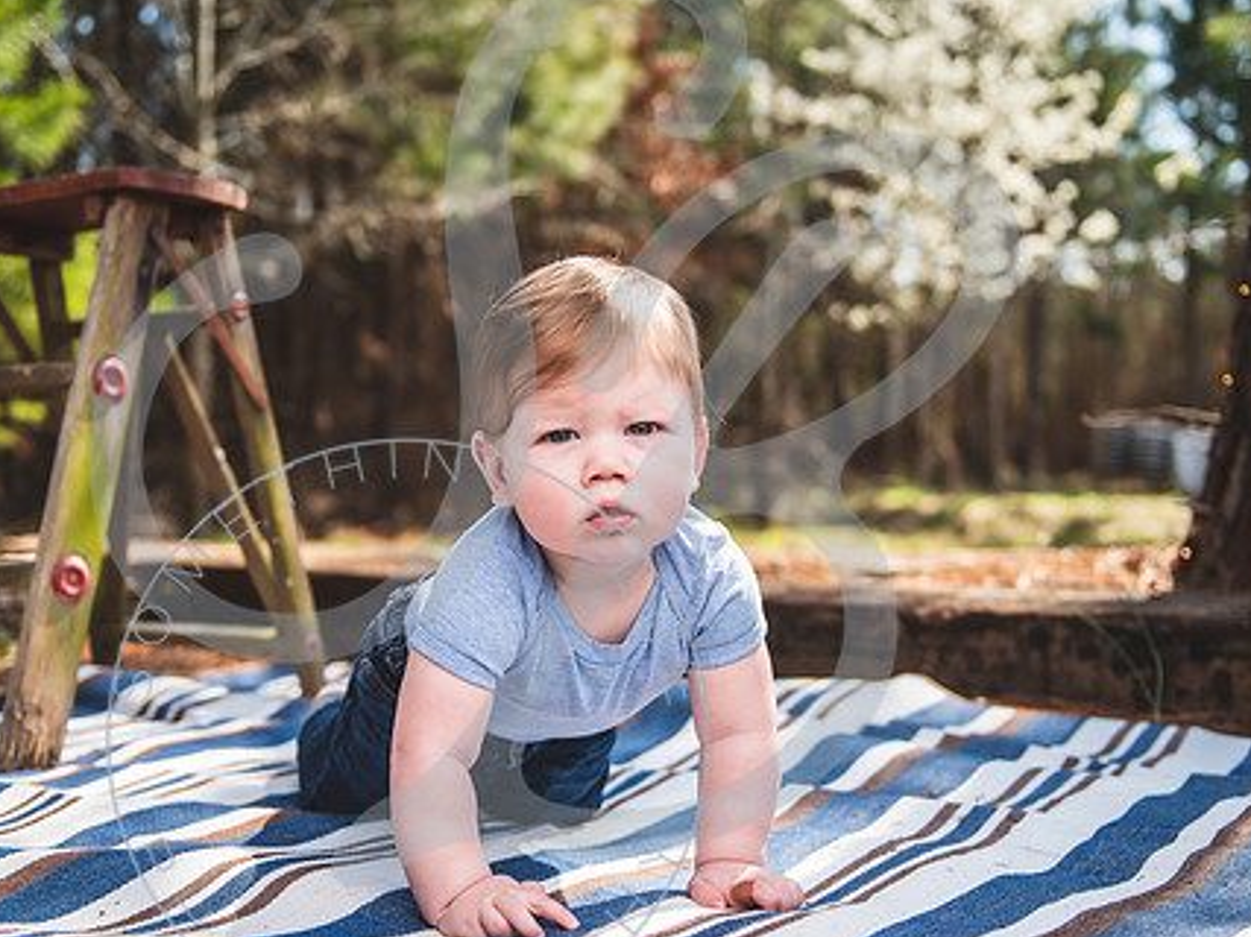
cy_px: 493
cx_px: 554
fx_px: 1698
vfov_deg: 30.9
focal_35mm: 47
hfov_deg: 40.4
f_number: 2.8
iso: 100
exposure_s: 1/1000
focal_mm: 36
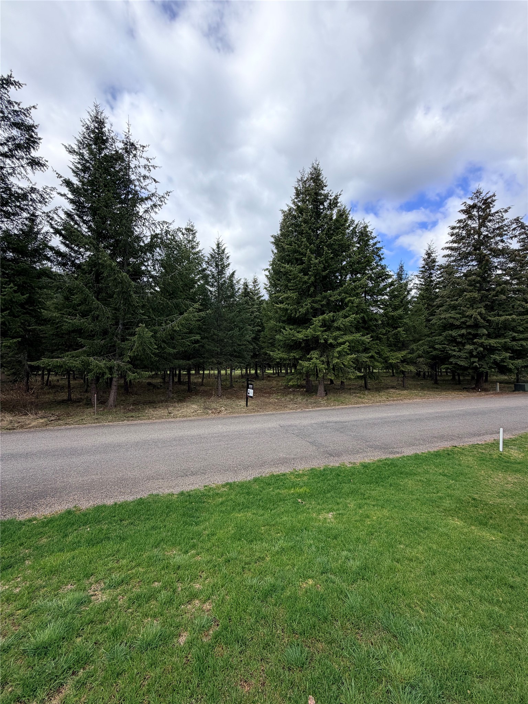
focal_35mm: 14
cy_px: 352
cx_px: 264
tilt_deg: +3.5
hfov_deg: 85.7
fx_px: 285
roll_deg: -0.5
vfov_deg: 102.1
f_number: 2.2
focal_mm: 2.22
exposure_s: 1/770
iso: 25
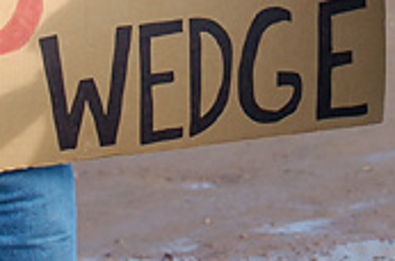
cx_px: 281
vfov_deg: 3.7
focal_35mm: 365
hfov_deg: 5.7
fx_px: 3990
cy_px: -134
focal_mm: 70
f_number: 3.5
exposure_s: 1/320
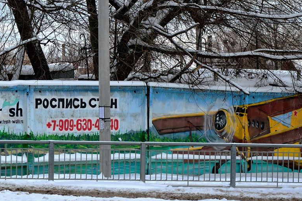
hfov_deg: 12.1
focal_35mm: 170
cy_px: 39
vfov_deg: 8.1
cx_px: 80
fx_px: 1426
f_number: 5.6
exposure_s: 1/1250
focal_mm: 58
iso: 200
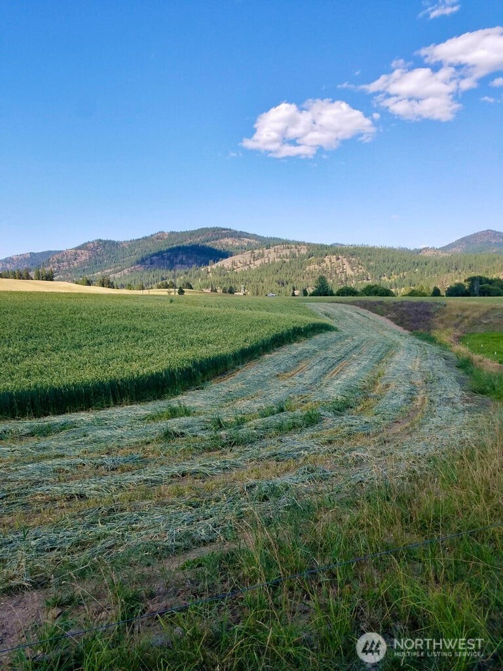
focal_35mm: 26
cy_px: 336
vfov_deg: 67.3
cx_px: 252
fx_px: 504
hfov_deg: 53.1
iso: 50
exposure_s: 1/1716
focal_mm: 4.2
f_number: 1.7
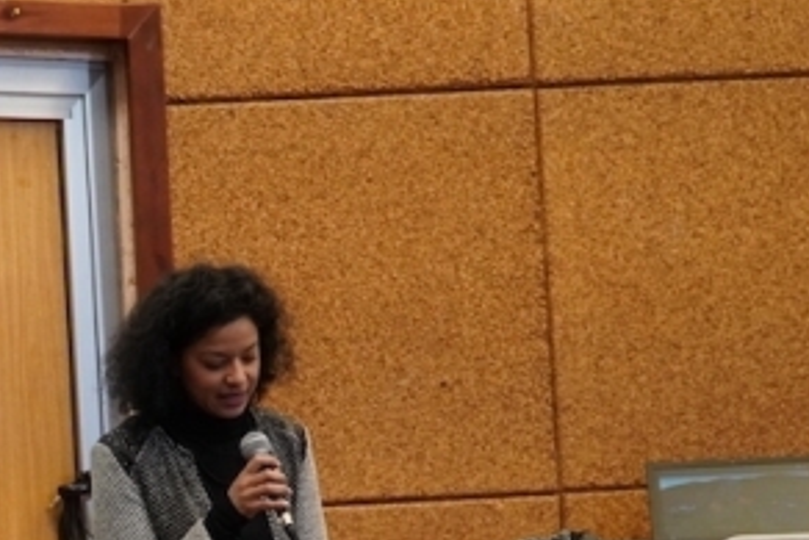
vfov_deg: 8.5
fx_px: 3606
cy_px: 570
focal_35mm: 160
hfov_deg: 12.5
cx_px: -119
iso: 2000
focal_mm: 39
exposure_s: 1/160
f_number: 4
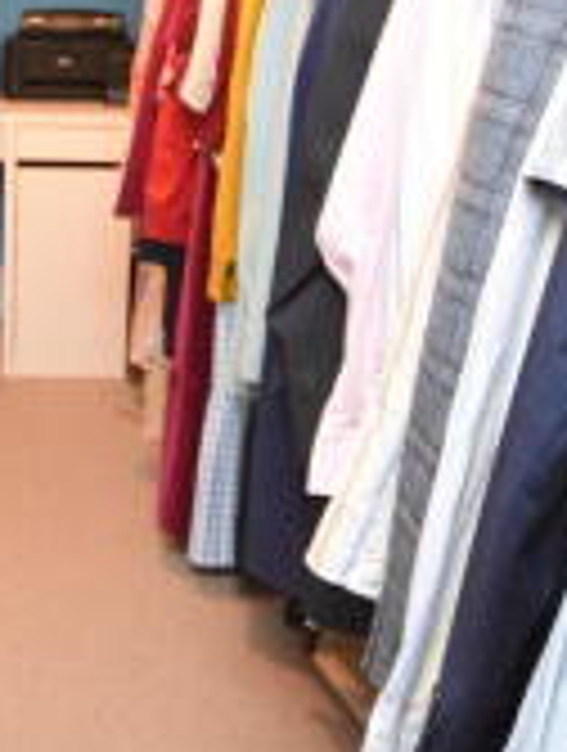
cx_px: 14
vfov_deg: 42.9
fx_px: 892
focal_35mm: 41
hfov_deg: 32.7
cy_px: 115
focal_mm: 10
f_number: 4
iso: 1250
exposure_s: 1/60
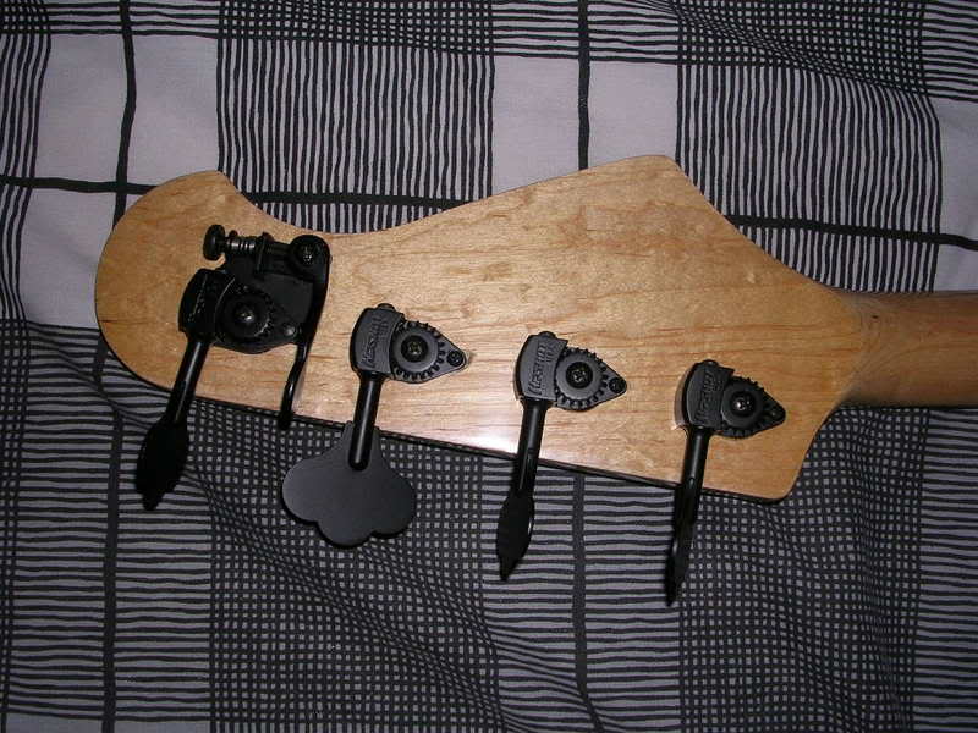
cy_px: 366
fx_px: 1074
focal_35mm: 38
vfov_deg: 37.7
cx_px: 489
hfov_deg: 49.0
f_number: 5.6
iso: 50
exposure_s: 1/60.1
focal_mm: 5.8
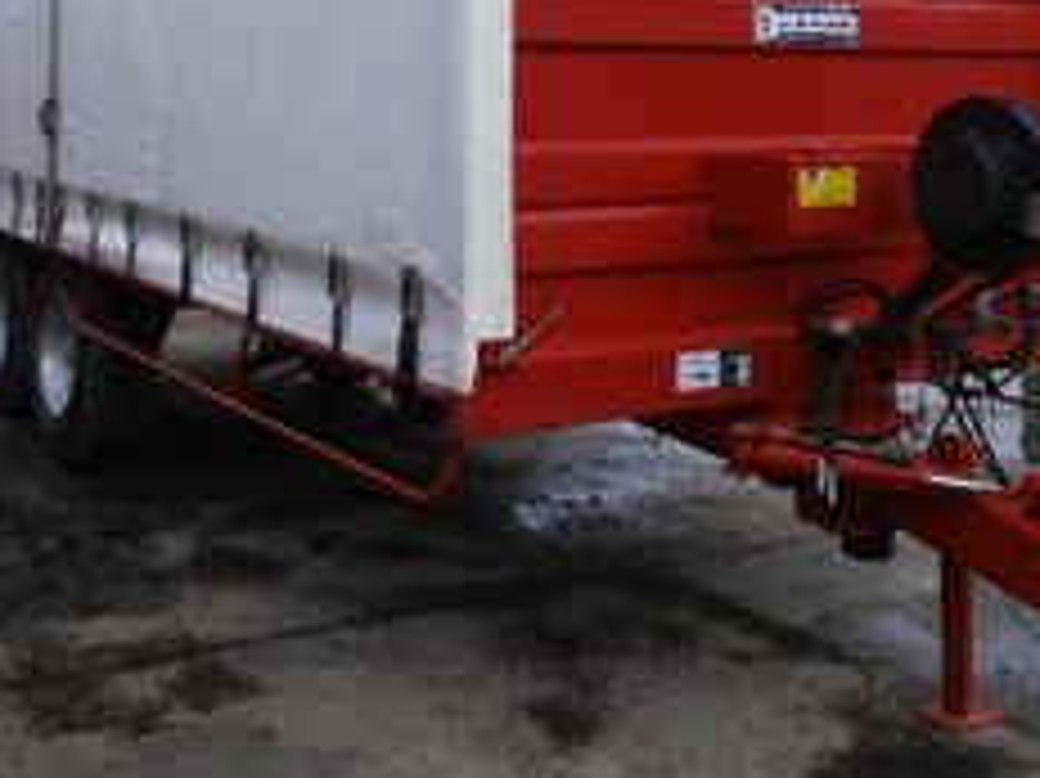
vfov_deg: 26.8
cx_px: 473
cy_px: 43
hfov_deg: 36.8
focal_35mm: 52
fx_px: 1561
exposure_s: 1/160
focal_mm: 4.2
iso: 80
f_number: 3
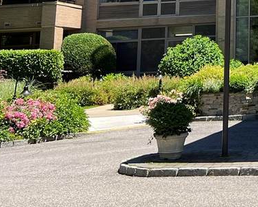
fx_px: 656
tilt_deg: +14.6
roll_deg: +2.1
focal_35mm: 86
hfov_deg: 19.9
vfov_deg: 16.5
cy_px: -88
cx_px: 362
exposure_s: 1/1100
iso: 50
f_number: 1.5
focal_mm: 5.7
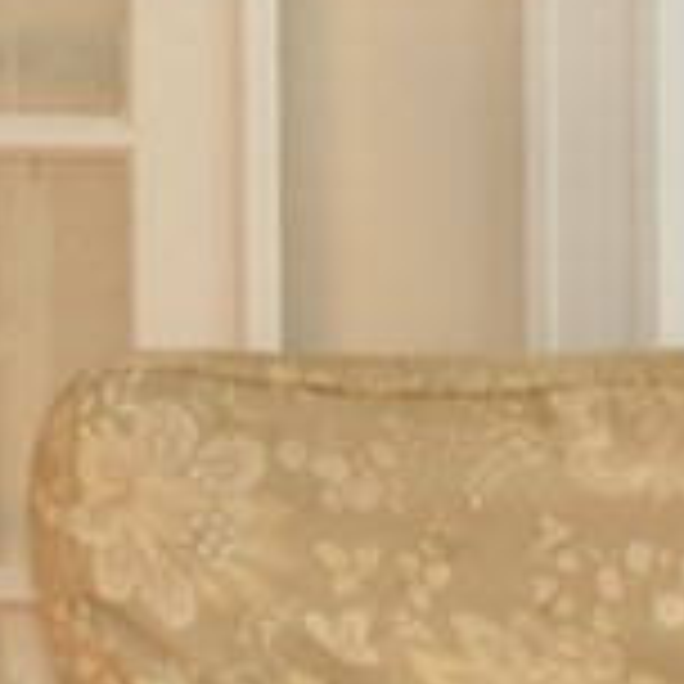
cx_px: 198
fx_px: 6703
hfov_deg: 5.8
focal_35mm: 300
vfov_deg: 5.8
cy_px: -45
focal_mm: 35
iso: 400
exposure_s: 1/200
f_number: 2.5
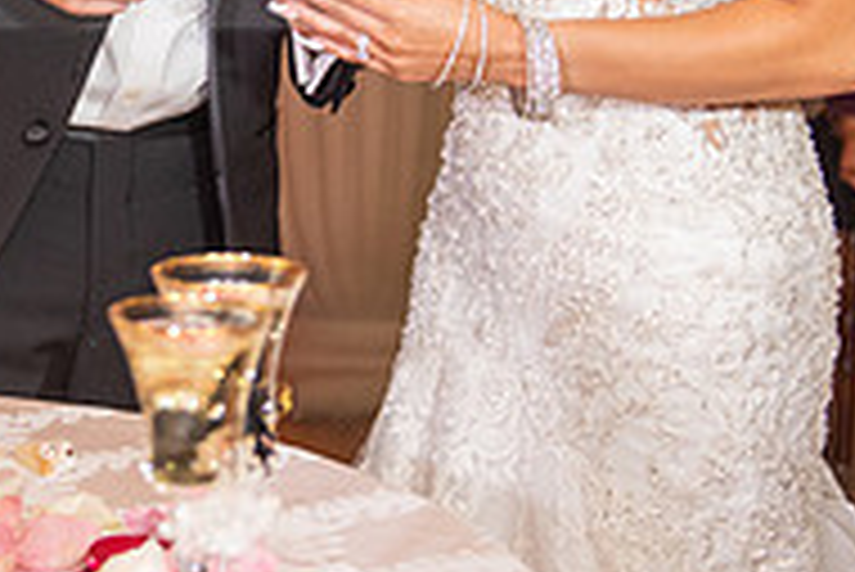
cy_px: -79
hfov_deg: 17.4
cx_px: 86
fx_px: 2757
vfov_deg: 11.6
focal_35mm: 116
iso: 1250
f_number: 2.8
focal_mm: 38
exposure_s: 1/125
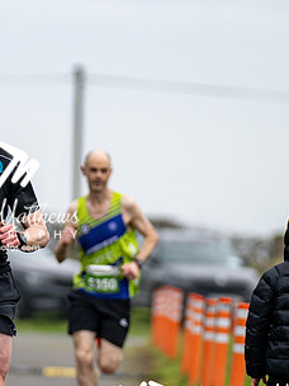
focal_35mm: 578
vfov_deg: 3.4
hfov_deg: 2.6
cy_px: 194
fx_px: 6434
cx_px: -6
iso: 220
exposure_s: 1/1600
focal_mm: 210
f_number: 2.8
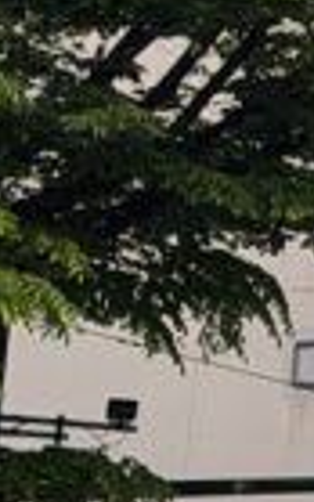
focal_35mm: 375
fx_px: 5129
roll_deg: -1.9
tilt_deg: +17.6
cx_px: 1141
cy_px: -480
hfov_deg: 3.4
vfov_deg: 5.5
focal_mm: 6.76
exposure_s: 1/1838
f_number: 1.78
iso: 64
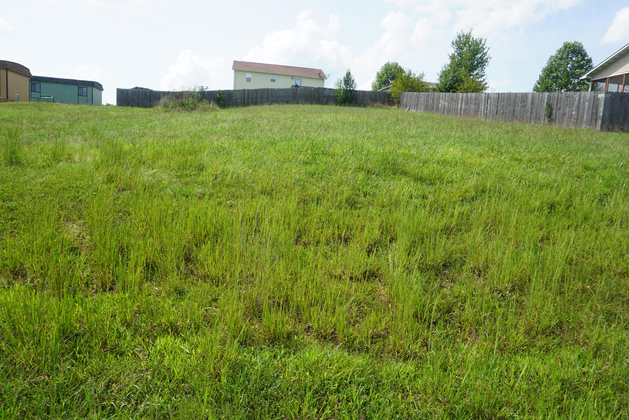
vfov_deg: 53.1
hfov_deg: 73.7
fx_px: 419
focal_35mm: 24
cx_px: 314
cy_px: 210
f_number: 10
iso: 100
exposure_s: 1/100
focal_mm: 16
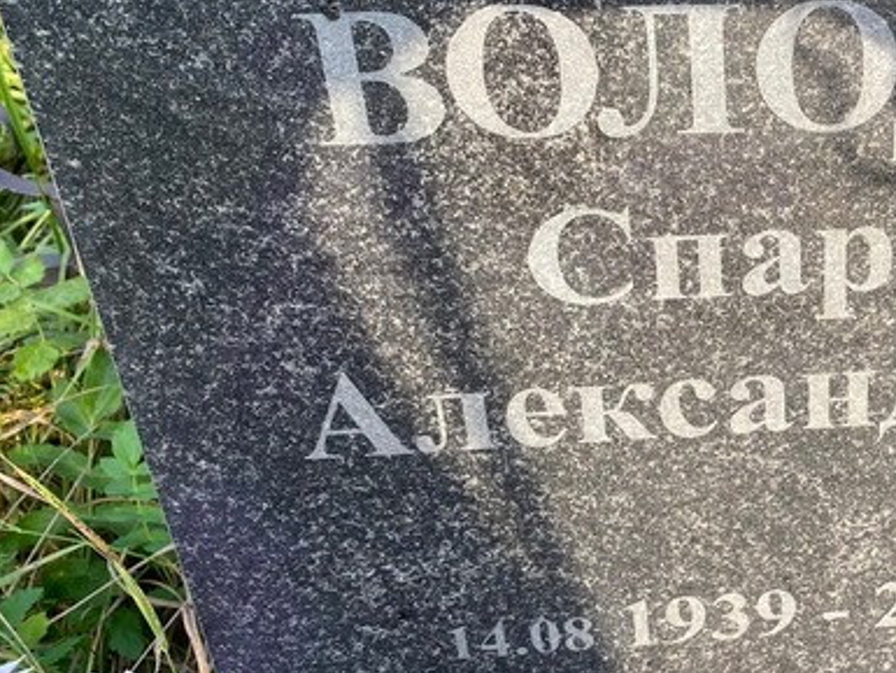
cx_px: 880
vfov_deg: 27.0
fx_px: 1398
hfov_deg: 32.8
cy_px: 286
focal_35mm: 54
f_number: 1.8
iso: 32
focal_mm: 4.25
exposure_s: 1/126
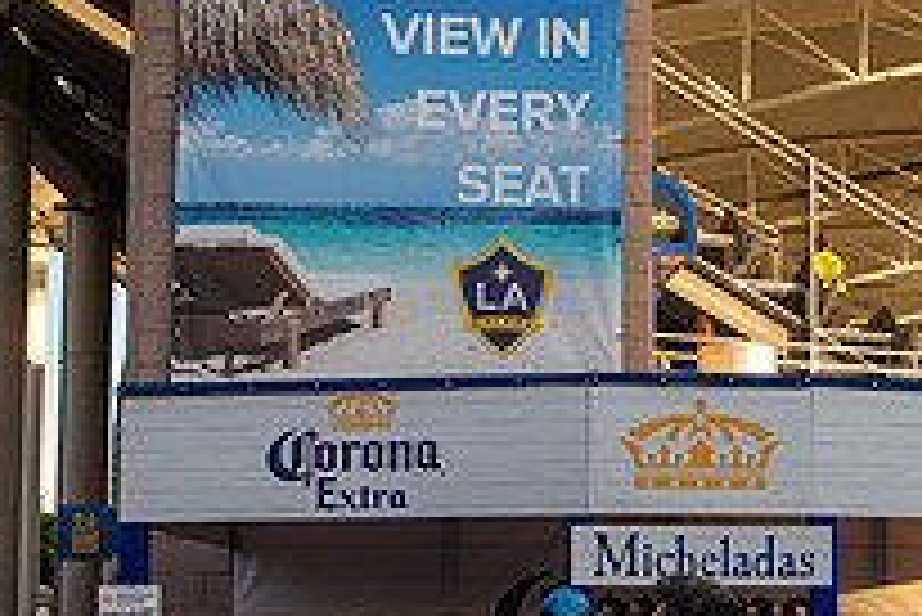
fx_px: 1794
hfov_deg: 28.4
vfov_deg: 19.3
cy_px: 492
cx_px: 697
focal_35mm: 70
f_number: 2.8
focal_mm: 24
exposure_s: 1/800
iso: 125
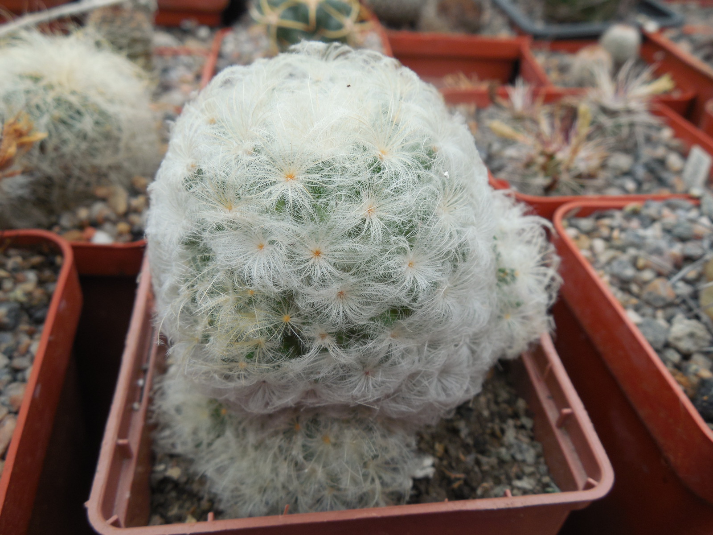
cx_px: 356
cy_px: 268
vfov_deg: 45.4
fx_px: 639
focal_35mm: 31
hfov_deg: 58.4
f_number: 3.6
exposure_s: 1/200
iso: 125
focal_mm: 5.6
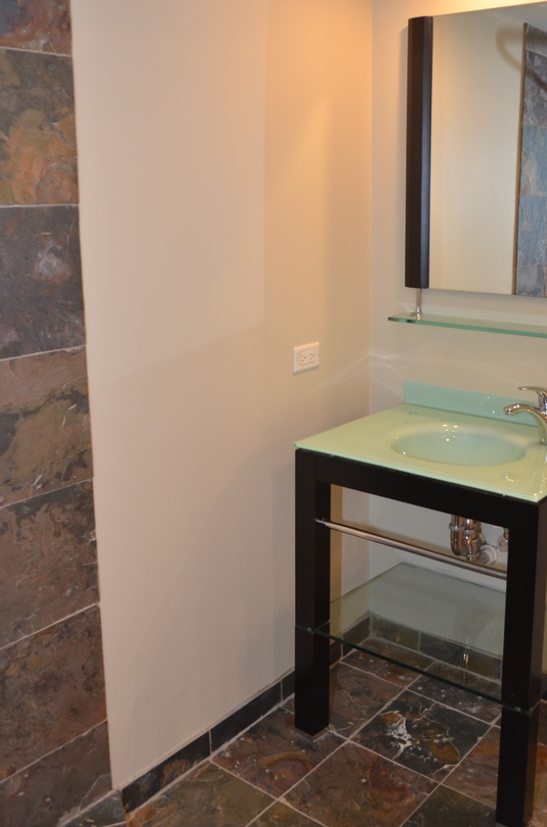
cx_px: 337
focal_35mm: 36
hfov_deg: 36.5
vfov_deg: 52.8
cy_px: 320
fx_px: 825
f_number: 4
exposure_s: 1/60
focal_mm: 18
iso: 800
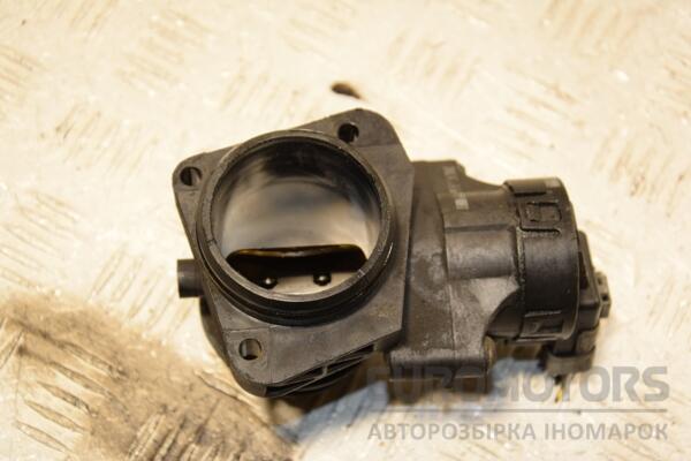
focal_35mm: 87
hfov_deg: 23.4
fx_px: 1670
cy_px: 230
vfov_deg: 15.7
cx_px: 346
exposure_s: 1/200
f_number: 5.6
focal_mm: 58
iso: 800
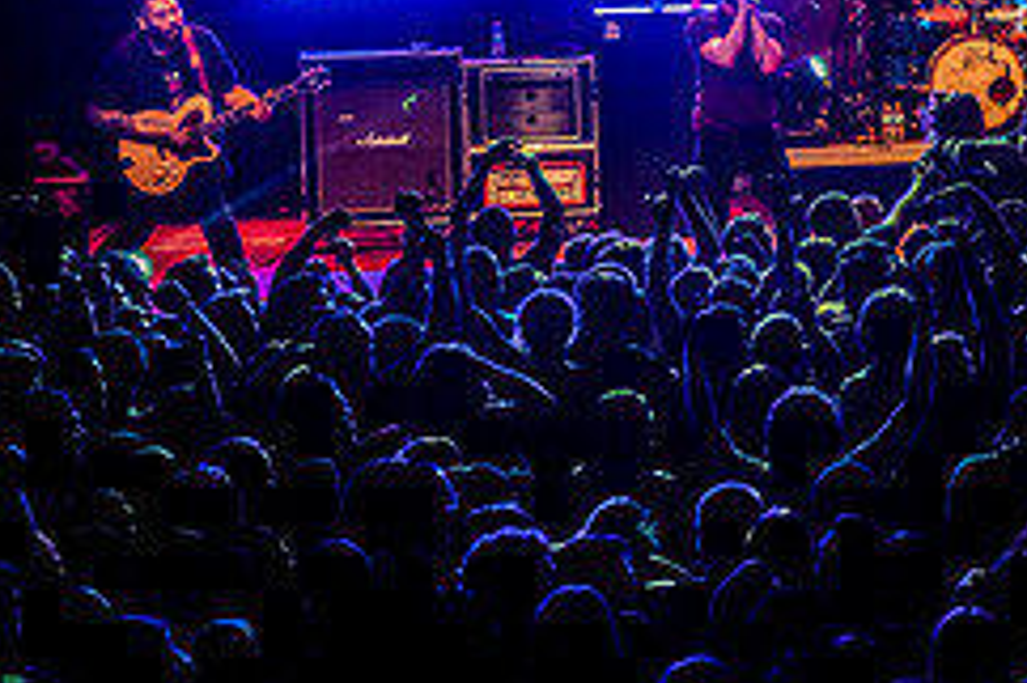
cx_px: 1086
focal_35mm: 187
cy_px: -15
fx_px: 5331
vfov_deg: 7.3
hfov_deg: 10.9
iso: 5000
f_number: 4
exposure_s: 1/640
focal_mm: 78
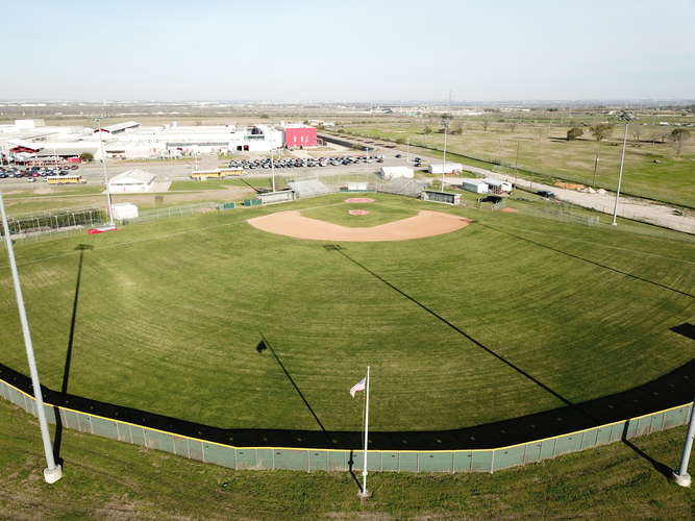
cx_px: 348
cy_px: 260
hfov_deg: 67.3
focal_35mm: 26
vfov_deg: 53.0
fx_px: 522
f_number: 2.2
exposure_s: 1/921
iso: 100
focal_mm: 4.73
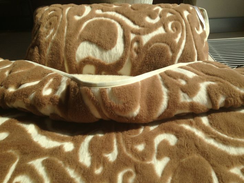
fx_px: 233
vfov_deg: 43.0
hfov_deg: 55.3
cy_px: 92
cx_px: 122
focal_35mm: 33
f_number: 2.4
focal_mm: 4.13
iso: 50
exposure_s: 1/2088
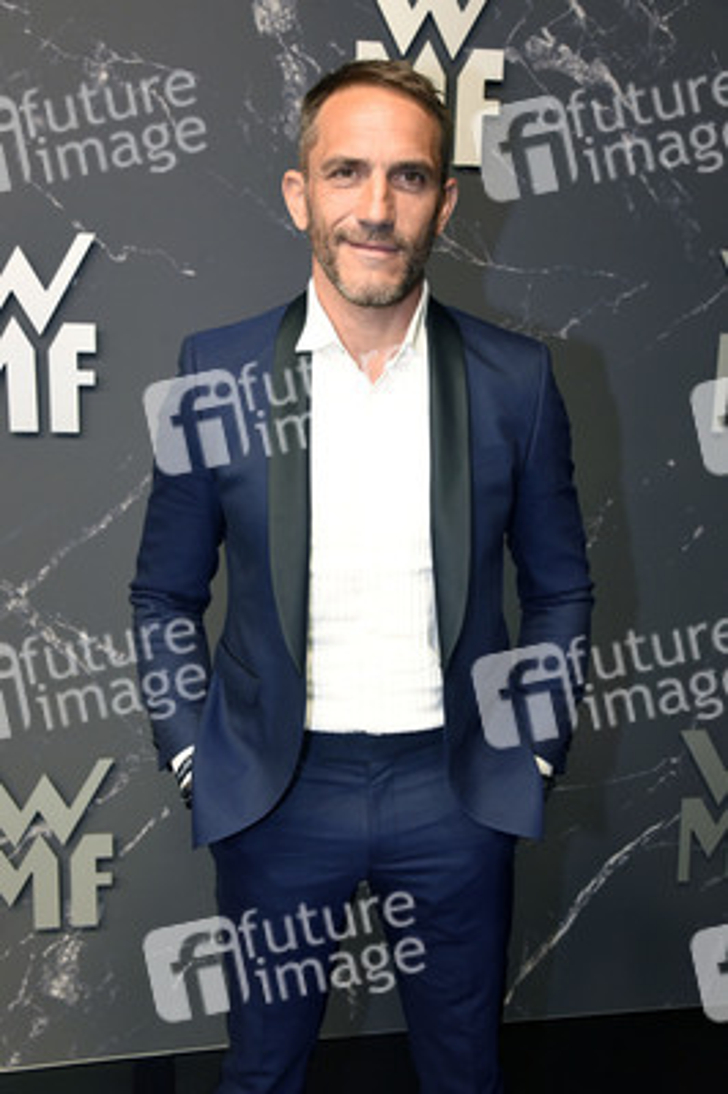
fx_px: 1063
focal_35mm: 35
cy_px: 547
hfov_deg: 37.8
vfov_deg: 54.5
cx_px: 364
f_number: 6.3
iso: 2000
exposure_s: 1/80
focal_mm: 35
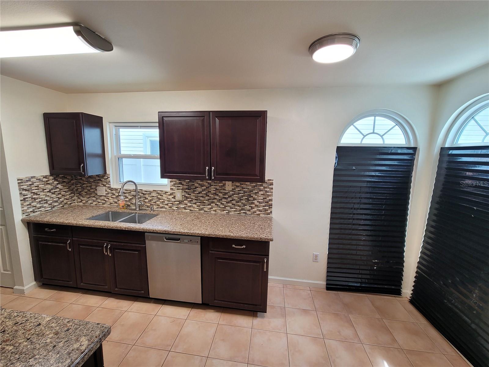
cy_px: 184
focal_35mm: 13
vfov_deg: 89.9
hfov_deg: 106.2
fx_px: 184
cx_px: 244
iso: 80
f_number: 2.2
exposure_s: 1/60
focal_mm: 2.2
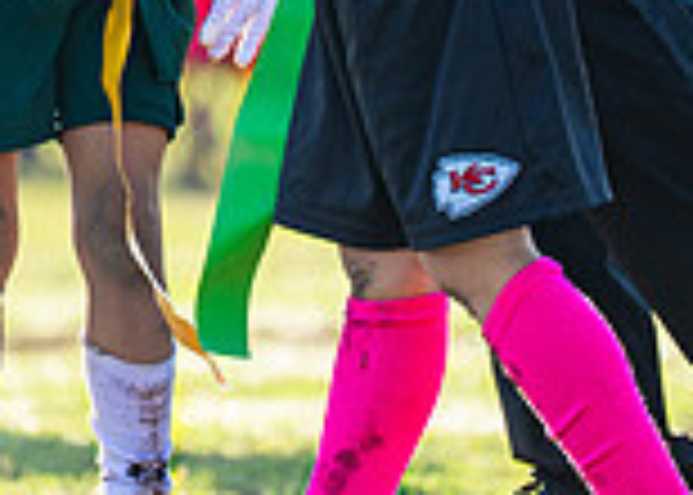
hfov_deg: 2.8
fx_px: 14092
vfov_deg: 2.0
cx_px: -17
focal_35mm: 716
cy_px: -204
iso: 250
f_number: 2.8
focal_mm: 149
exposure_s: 1/2000
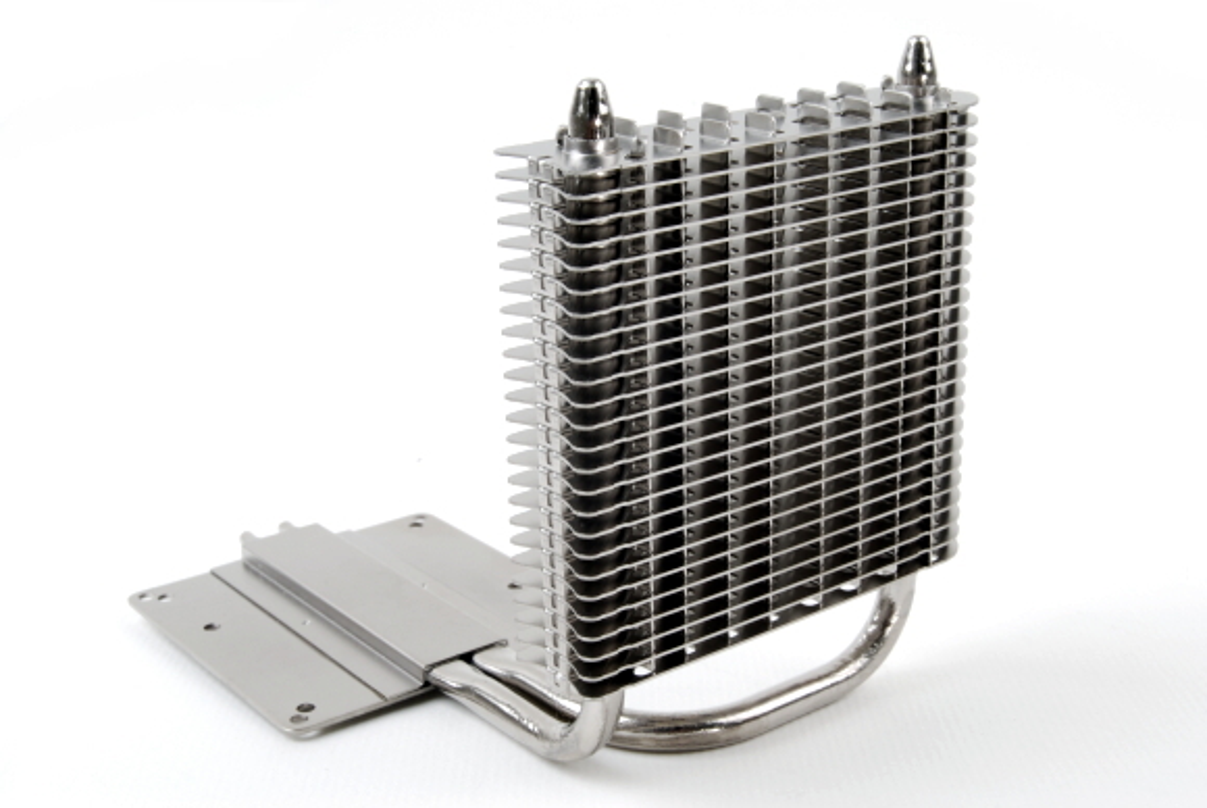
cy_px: 404
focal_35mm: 52
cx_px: 604
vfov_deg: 25.8
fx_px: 1762
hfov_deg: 37.8
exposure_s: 1/6
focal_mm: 35
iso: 100
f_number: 22
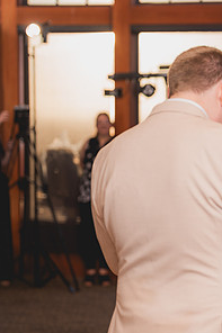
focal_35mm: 98
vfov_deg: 20.8
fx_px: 907
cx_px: 299
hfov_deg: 13.4
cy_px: 190
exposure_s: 1/250
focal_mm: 50
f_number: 1.8
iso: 125
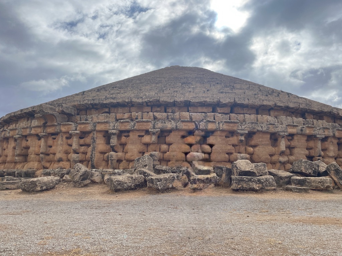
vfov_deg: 53.1
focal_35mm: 26
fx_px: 257
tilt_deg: +10.8
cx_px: 171
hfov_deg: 67.3
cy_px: 128
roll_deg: -0.7
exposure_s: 1/7813
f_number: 1.6
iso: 32
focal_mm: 4.2
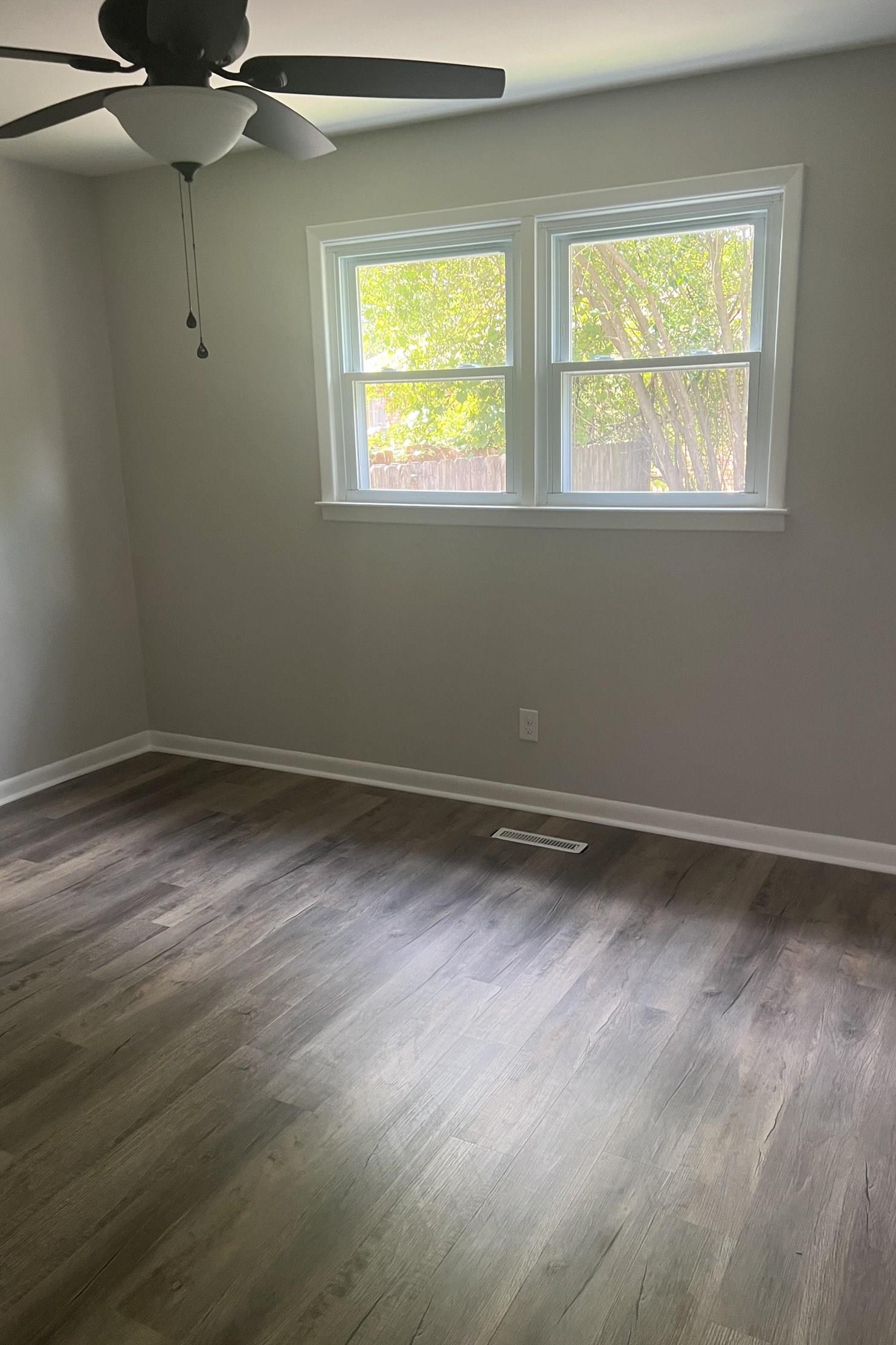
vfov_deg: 65.5
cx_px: 479
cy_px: 678
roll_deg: +1.5
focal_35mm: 28
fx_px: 1045
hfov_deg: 46.4
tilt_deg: -12.8
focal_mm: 5.7
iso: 125
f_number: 1.5
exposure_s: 1/60
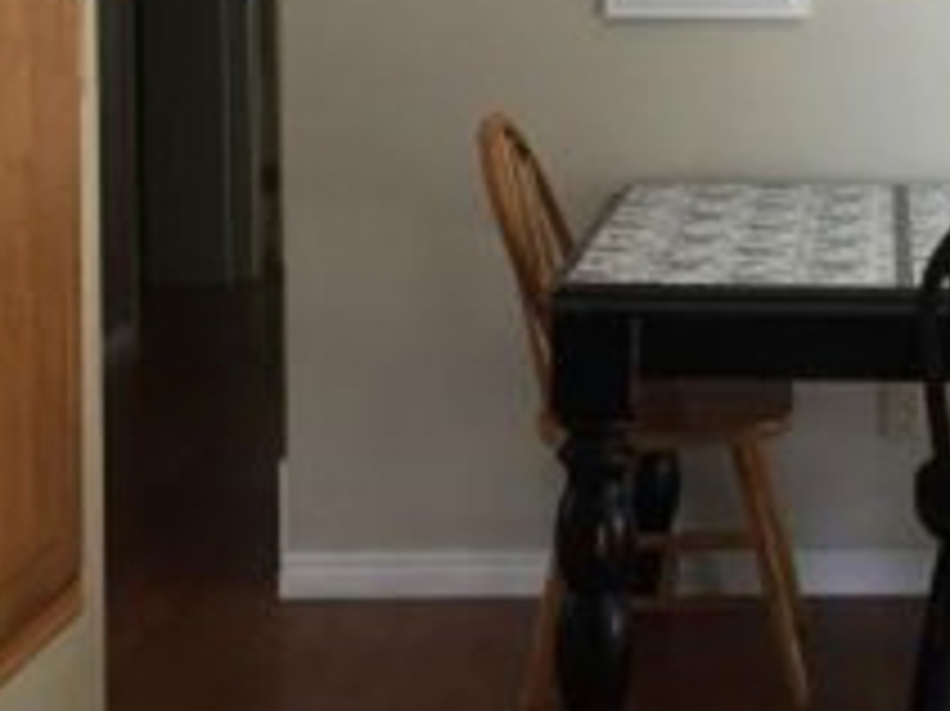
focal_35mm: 88
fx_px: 2414
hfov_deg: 21.7
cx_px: 864
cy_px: 4
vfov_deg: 16.4
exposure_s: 1/60
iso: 40
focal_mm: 4.15
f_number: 2.2
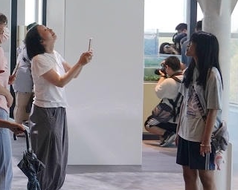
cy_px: 45
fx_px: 817
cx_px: -135
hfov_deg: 15.2
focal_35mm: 116
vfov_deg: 13.2
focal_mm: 33
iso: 800
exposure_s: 1/160
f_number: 4
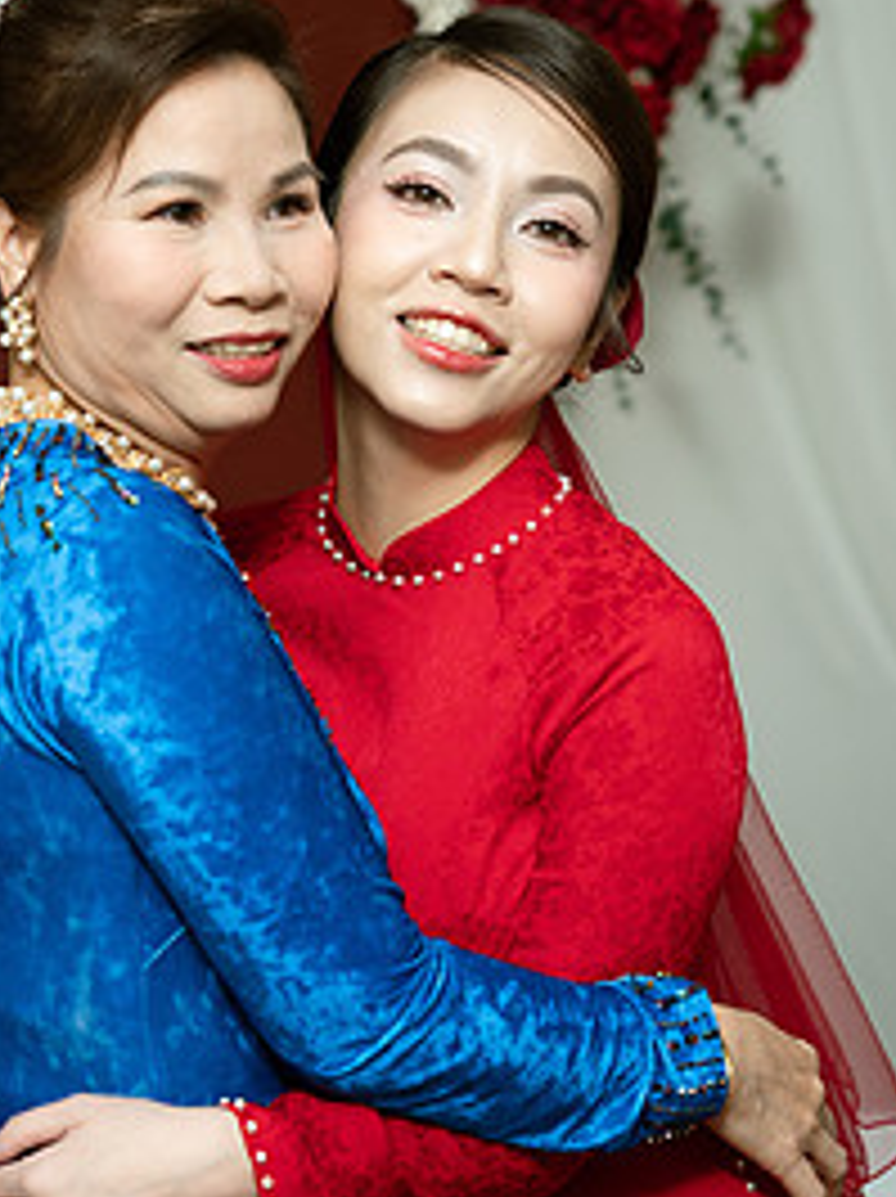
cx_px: 306
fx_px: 3941
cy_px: 594
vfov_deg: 17.3
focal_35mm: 114
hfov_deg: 13.0
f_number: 2.8
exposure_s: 1/200
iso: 1250
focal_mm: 70
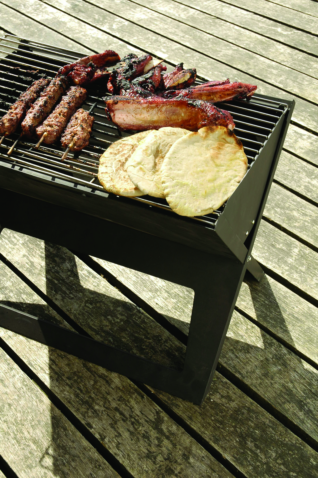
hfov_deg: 26.4
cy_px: 239
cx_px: 159
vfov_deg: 38.9
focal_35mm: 51
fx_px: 677
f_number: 9.5
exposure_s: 1/180
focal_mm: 34
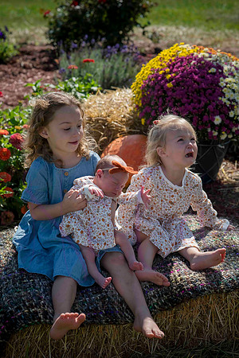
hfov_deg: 16.1
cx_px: 120
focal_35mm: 85
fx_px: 846
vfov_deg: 23.9
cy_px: 179
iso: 400
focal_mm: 85
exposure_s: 1/1250
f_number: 5.6
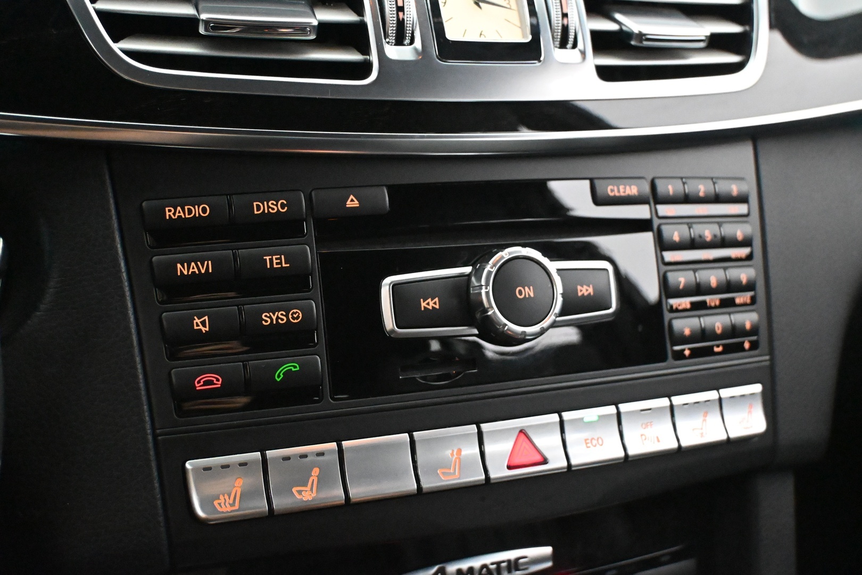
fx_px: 1042
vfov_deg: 30.8
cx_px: 431
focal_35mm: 44
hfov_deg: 45.0
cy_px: 288
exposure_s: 1/50
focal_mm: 29
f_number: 4.8
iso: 12800
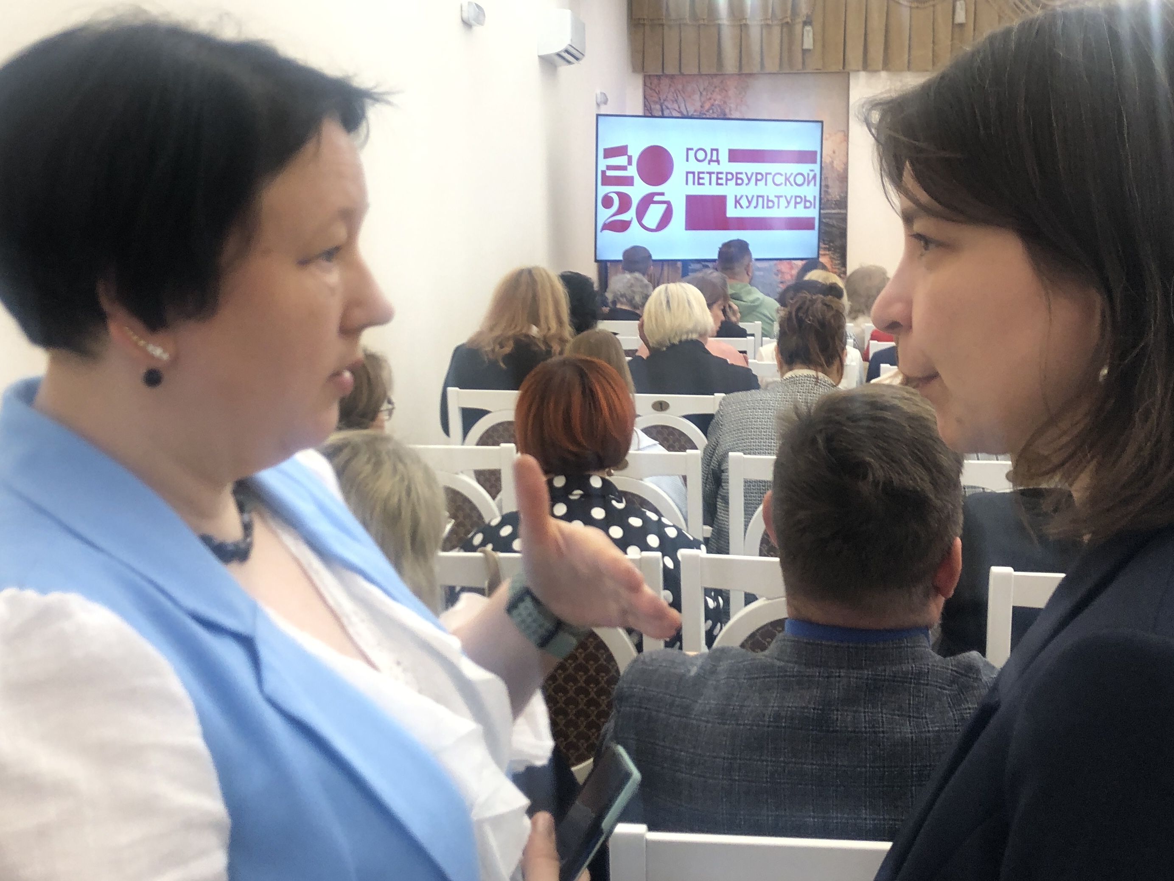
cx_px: 587
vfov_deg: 49.7
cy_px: 440
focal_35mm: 28
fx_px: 950
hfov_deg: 63.4
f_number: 1.8
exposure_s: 1/100
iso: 64
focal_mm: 4
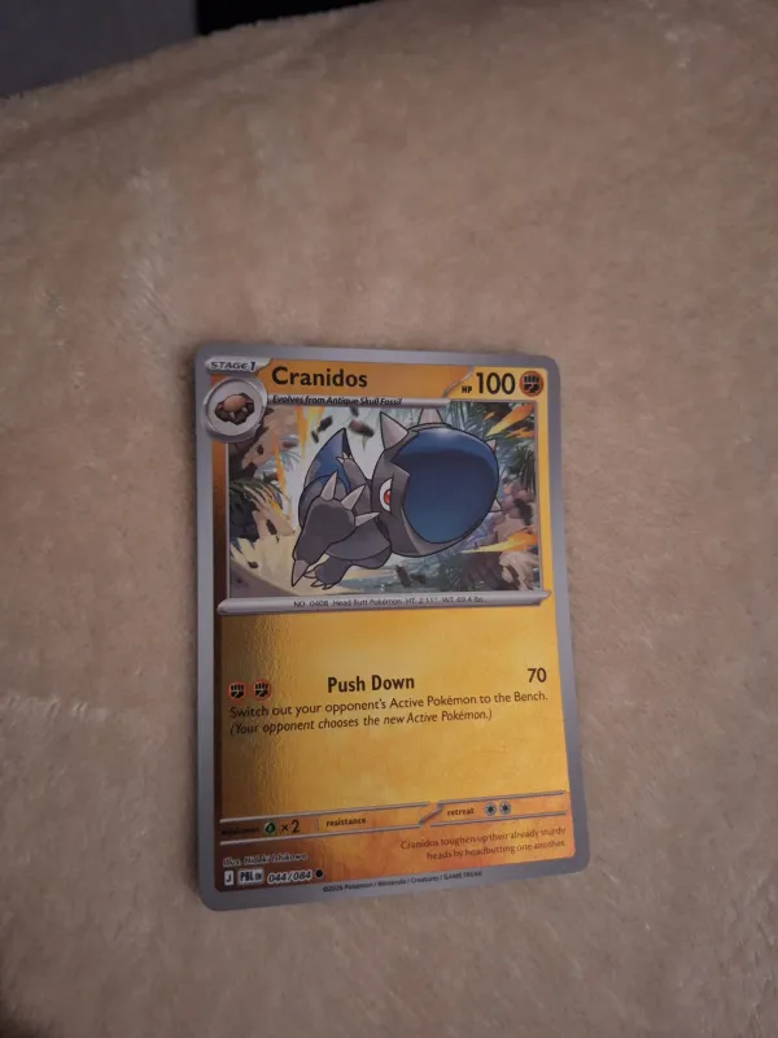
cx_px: 389
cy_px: 519
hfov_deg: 58.9
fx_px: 689
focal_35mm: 23
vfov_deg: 73.9
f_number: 1.8
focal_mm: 5.54
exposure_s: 1/20
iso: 800
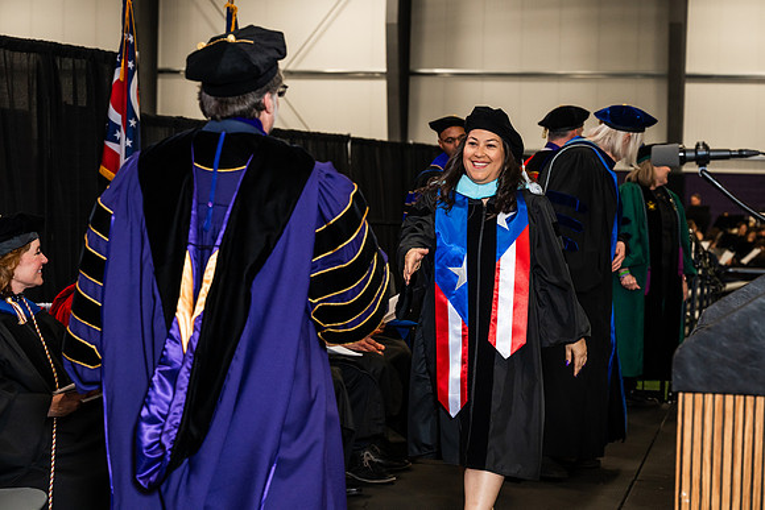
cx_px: 382
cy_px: 255
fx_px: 1488
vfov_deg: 19.5
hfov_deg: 28.8
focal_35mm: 70
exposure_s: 1/200
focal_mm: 70
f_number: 4.5
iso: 1250
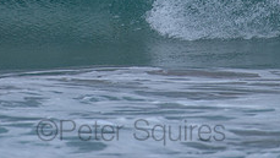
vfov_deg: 0.9
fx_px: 10012
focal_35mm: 1348
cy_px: -73
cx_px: 131
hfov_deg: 1.6
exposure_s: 1/2000
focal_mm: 500
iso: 280
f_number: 5.6
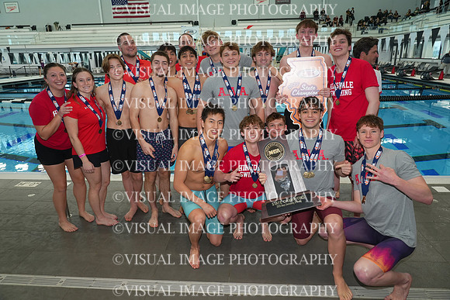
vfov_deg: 53.2
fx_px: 300
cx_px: 225
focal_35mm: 24
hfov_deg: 73.7
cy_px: 150
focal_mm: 24
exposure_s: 1/125
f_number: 8
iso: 1250
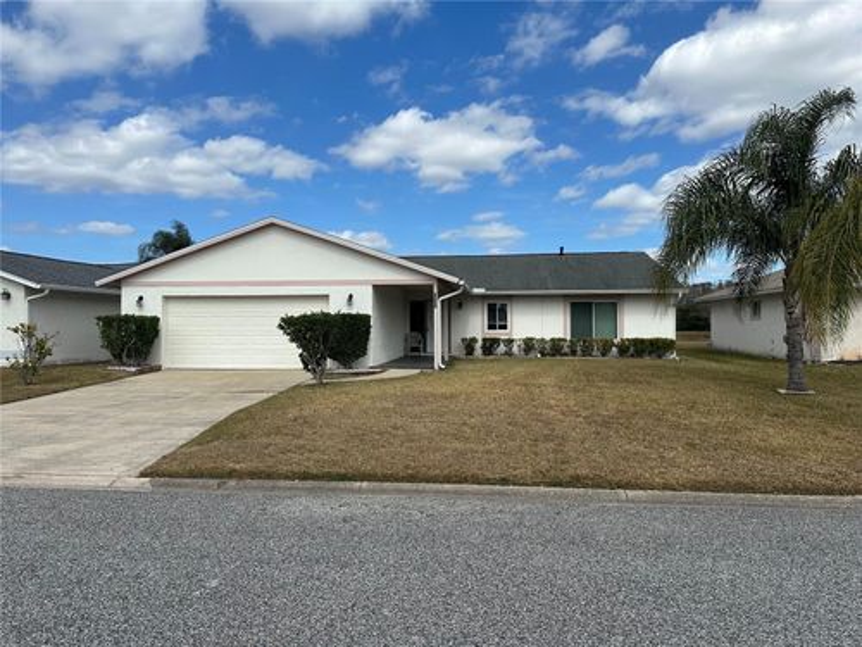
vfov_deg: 56.8
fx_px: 598
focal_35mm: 24
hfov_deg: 71.6
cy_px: 324
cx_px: 431
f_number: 1.78
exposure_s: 1/6211
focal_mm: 6.86
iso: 80
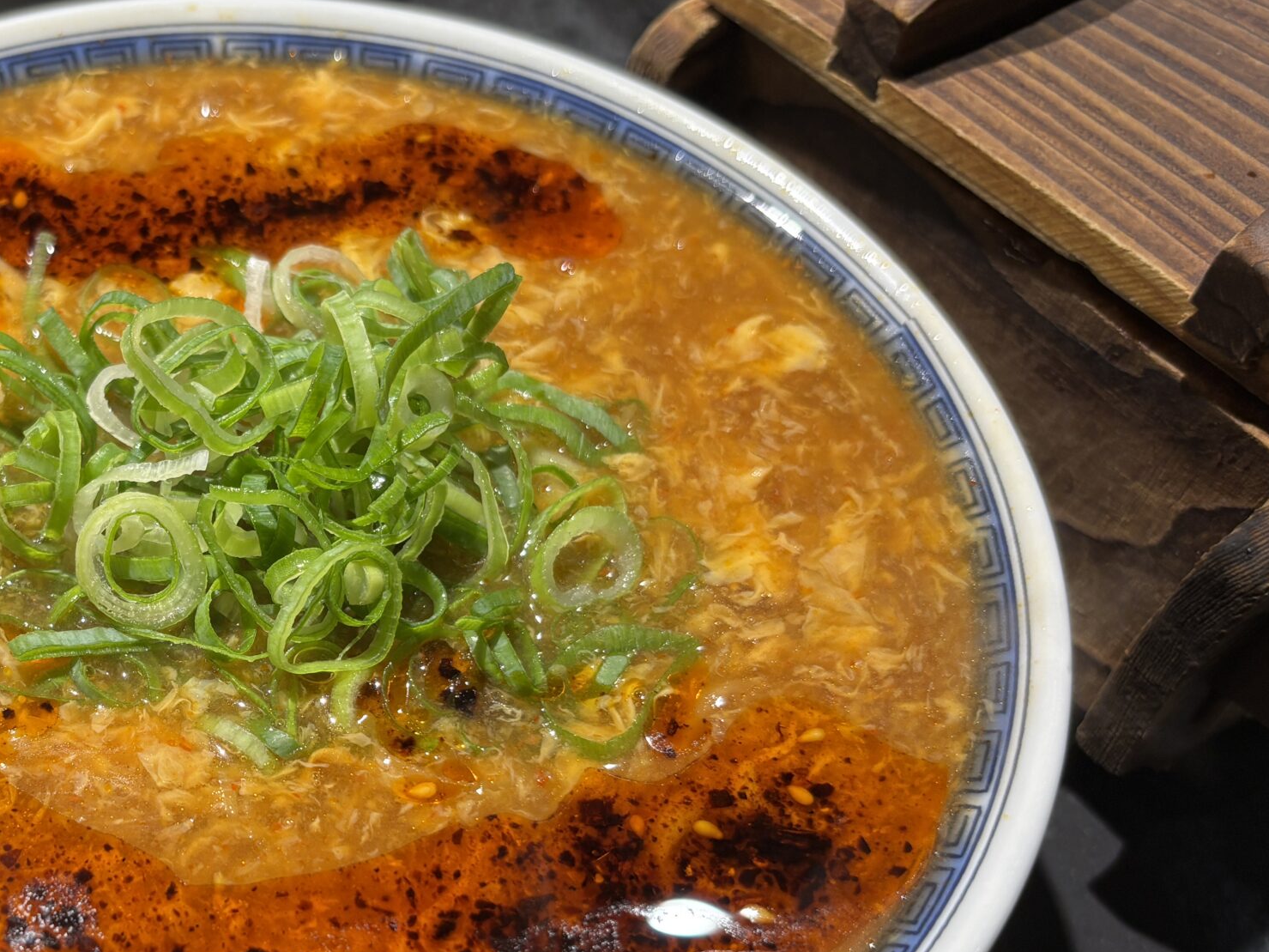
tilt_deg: -55.9
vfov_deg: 31.8
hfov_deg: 40.2
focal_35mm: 45
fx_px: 1650
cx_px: 233
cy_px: 658
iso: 64
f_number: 1.6
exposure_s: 1/100
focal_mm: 5.96
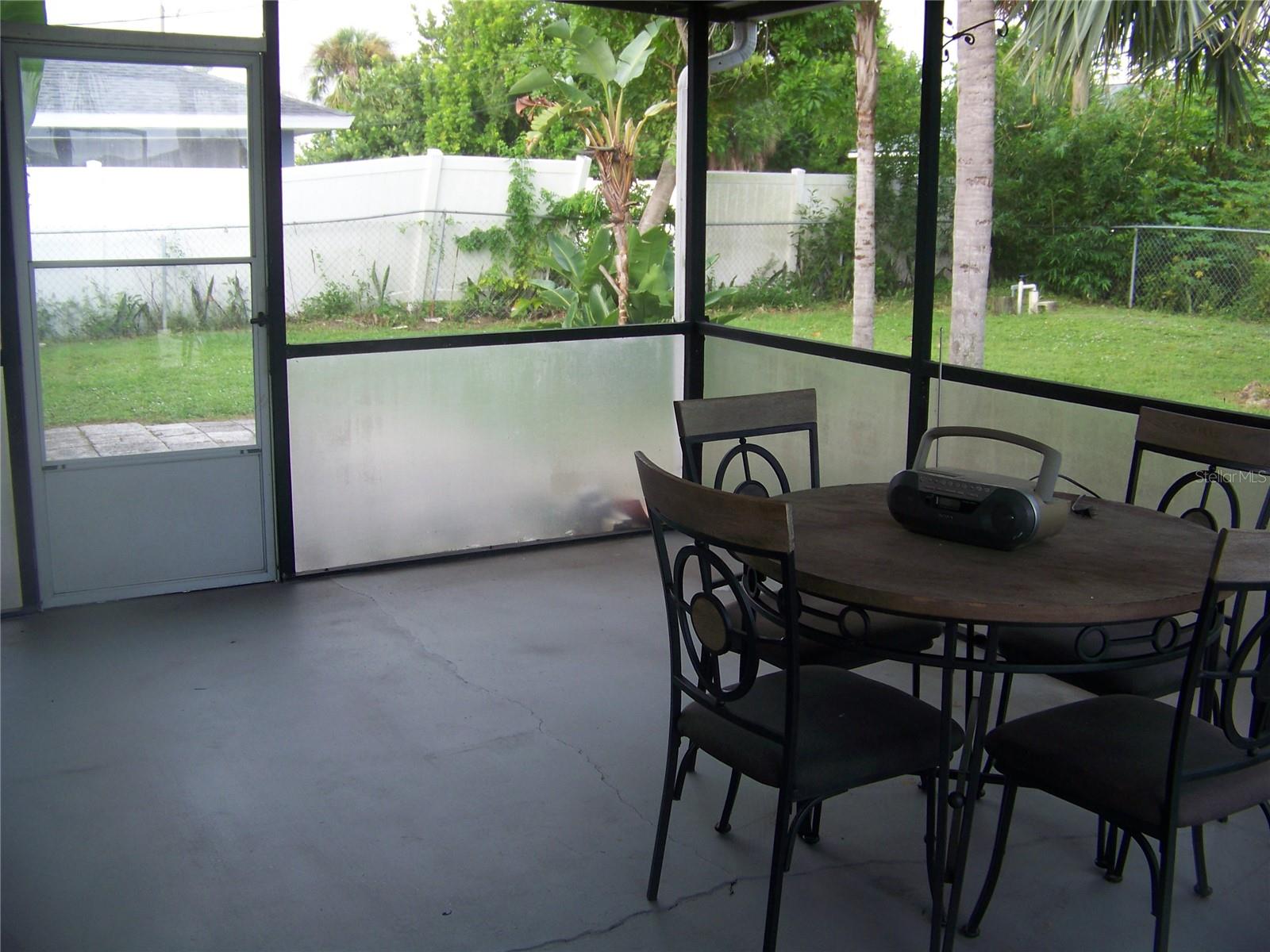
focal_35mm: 36
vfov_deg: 39.7
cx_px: 635
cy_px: 476
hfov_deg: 51.4
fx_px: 1321
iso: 64
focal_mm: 5.85
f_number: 2.8
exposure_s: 1/50
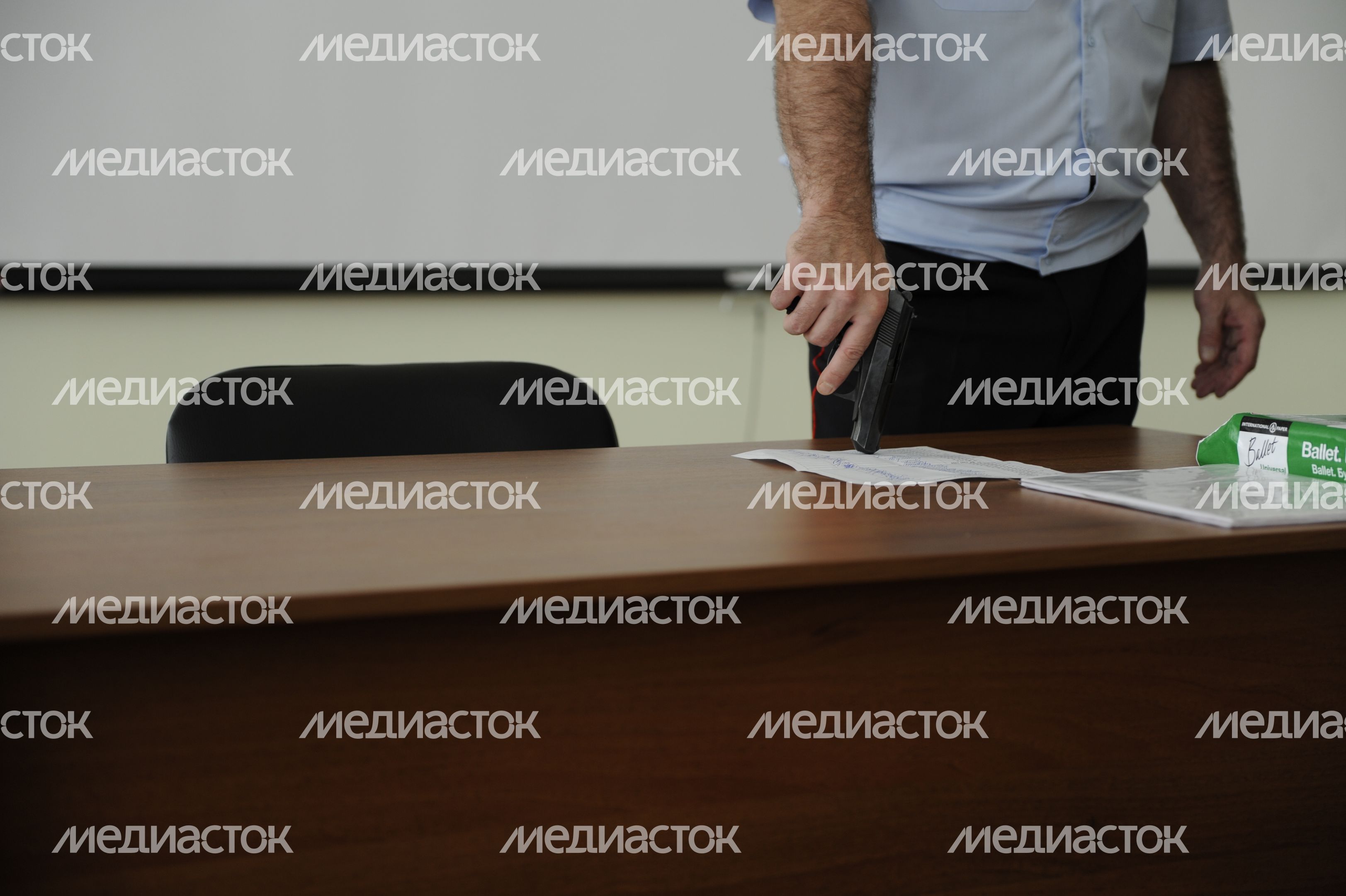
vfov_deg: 19.4
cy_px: 448
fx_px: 2616
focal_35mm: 70
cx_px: 673
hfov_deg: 28.9
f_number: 3.2
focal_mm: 70
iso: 400
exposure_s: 1/200
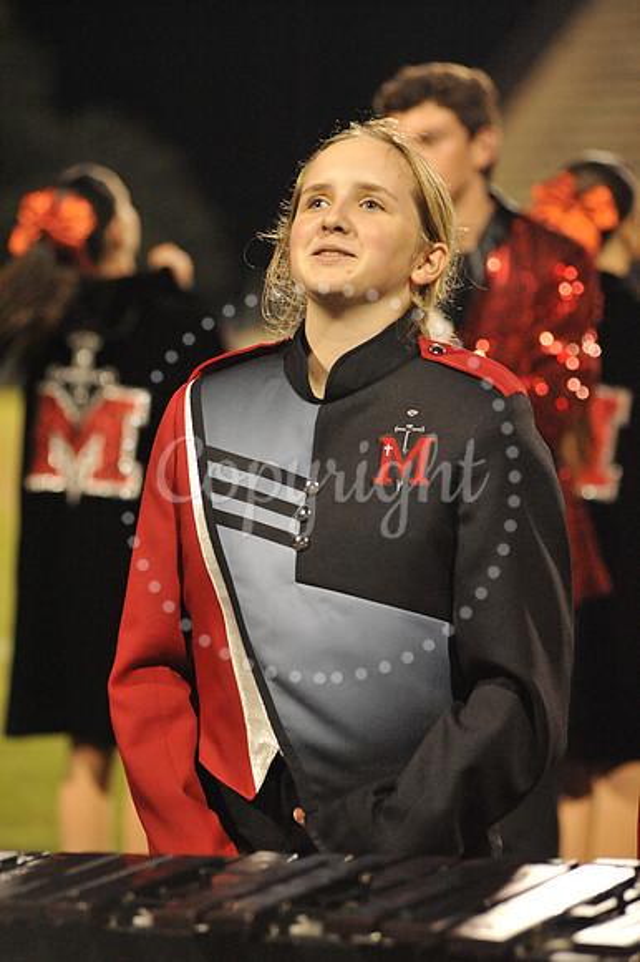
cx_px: 320
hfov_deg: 9.5
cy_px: 481
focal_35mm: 145
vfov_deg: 14.2
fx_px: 3871
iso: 6400
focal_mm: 145
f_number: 4
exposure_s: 1/200
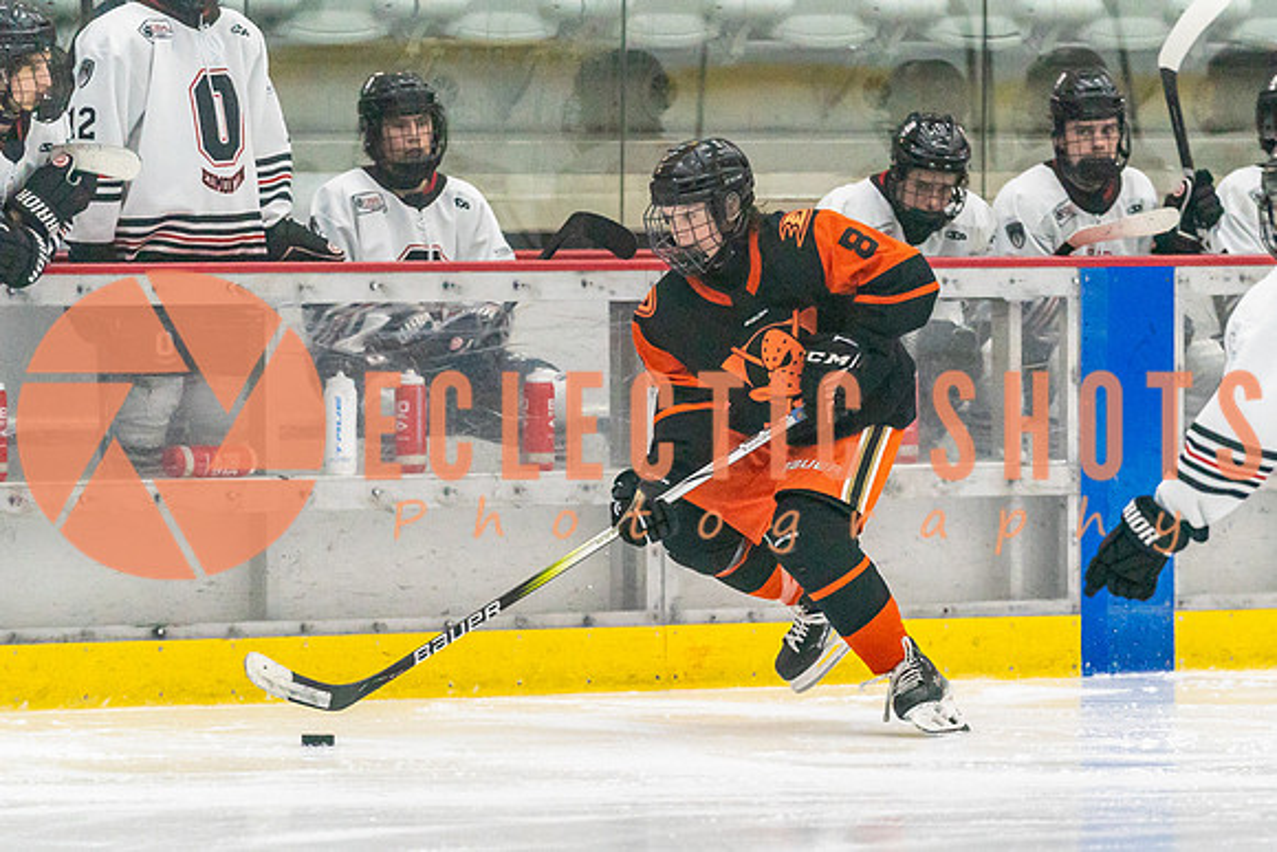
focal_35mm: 357
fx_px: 12682
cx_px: 696
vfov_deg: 3.8
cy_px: 631
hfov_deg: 5.8
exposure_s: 1/1250
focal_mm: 200
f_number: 2.8
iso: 3200
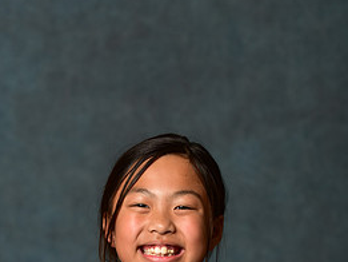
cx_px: 150
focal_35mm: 299
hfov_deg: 6.6
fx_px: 3007
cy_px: 315
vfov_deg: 5.0
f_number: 4.5
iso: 200
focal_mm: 140
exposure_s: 1/250
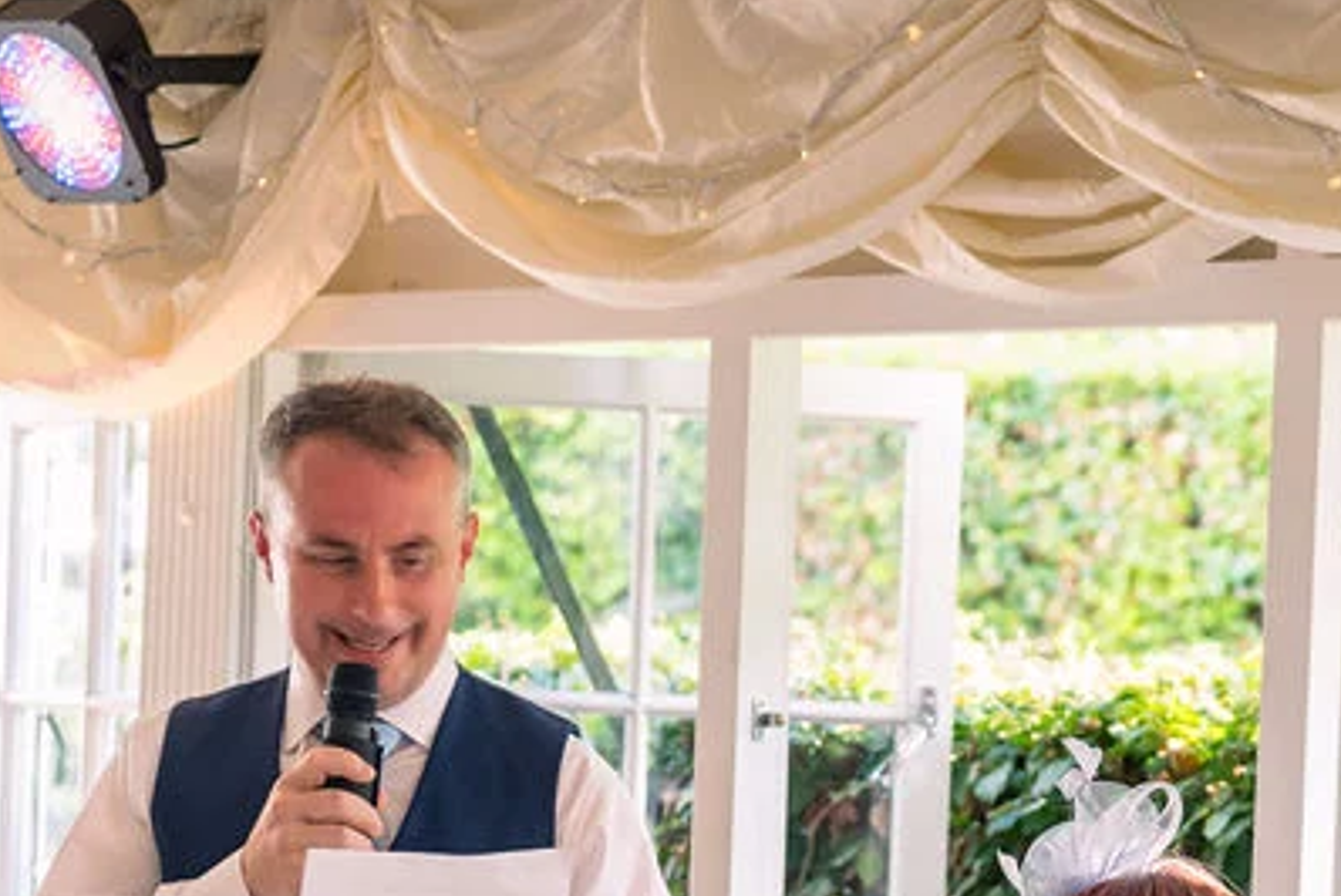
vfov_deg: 8.4
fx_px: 6039
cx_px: 1125
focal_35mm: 162
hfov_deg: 12.6
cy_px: 979
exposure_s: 1/200
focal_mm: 63
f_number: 2.8
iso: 800
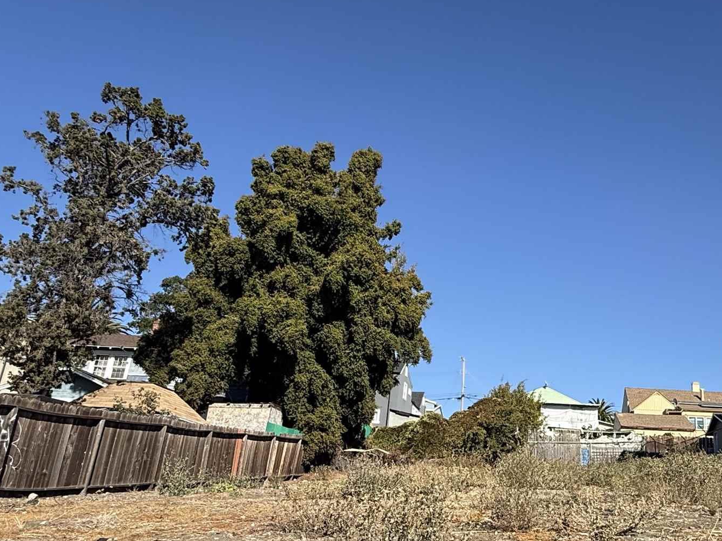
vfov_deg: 44.0
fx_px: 667
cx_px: 512
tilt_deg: +18.7
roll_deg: -3.5
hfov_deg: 54.9
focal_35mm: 32
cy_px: 320
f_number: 2.2
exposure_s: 1/1745
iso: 50
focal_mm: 2.22
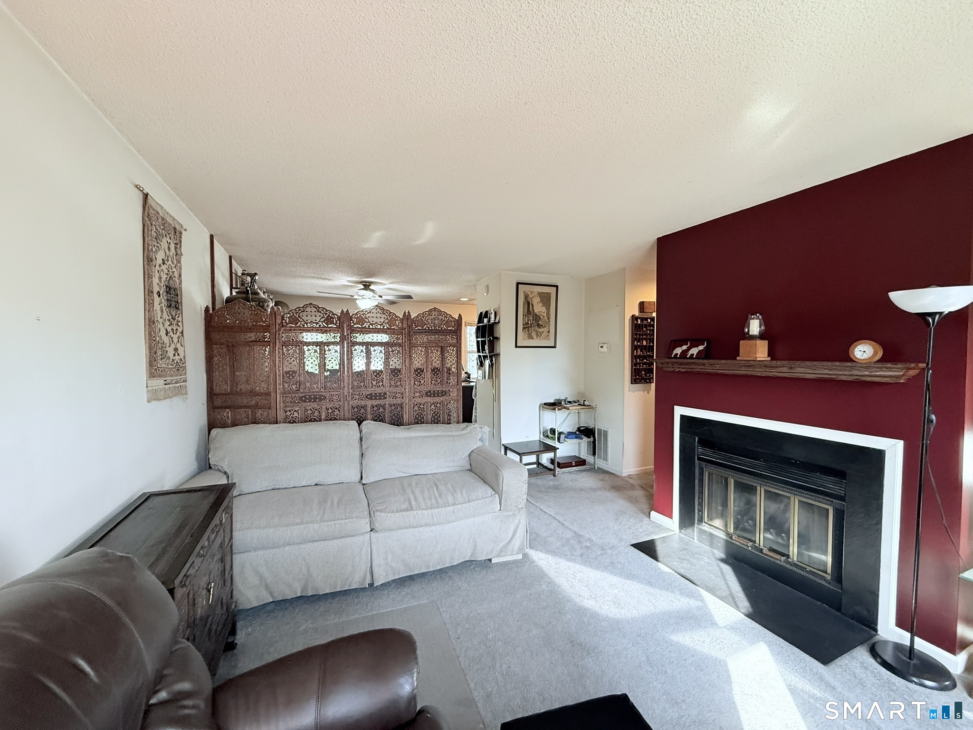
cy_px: 365
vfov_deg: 85.7
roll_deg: -0.4
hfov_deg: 102.1
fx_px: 394
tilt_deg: -2.0
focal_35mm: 14
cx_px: 486
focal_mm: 2.22
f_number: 2.2
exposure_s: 1/60
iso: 250
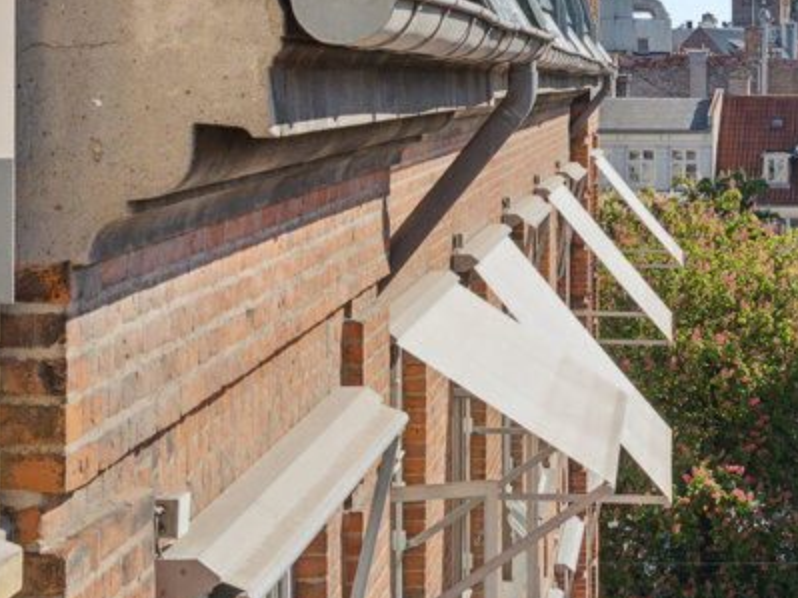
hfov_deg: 16.5
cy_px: 24
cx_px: 828
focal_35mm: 116
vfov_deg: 12.6
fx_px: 2681
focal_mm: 29
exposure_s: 1/100
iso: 200
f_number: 8
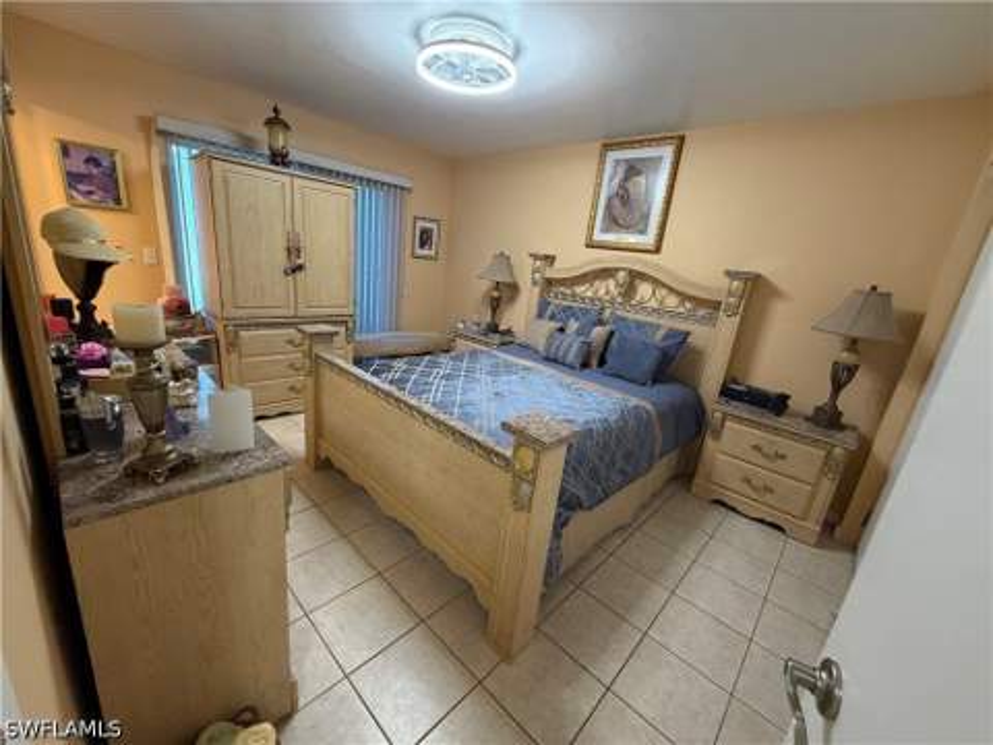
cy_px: 372
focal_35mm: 14
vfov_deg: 85.7
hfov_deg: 102.1
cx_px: 496
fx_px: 402
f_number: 2.2
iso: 320
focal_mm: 2.22
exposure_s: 1/60
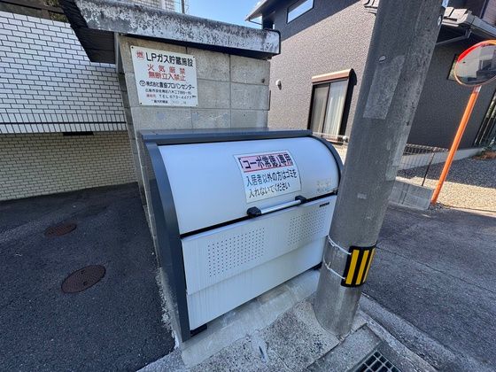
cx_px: 248
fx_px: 201
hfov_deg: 102.1
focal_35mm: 14
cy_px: 186
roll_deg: -2.0
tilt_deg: -19.3
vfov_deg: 85.7
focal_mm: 2.22
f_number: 2.2
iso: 40
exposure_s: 1/296
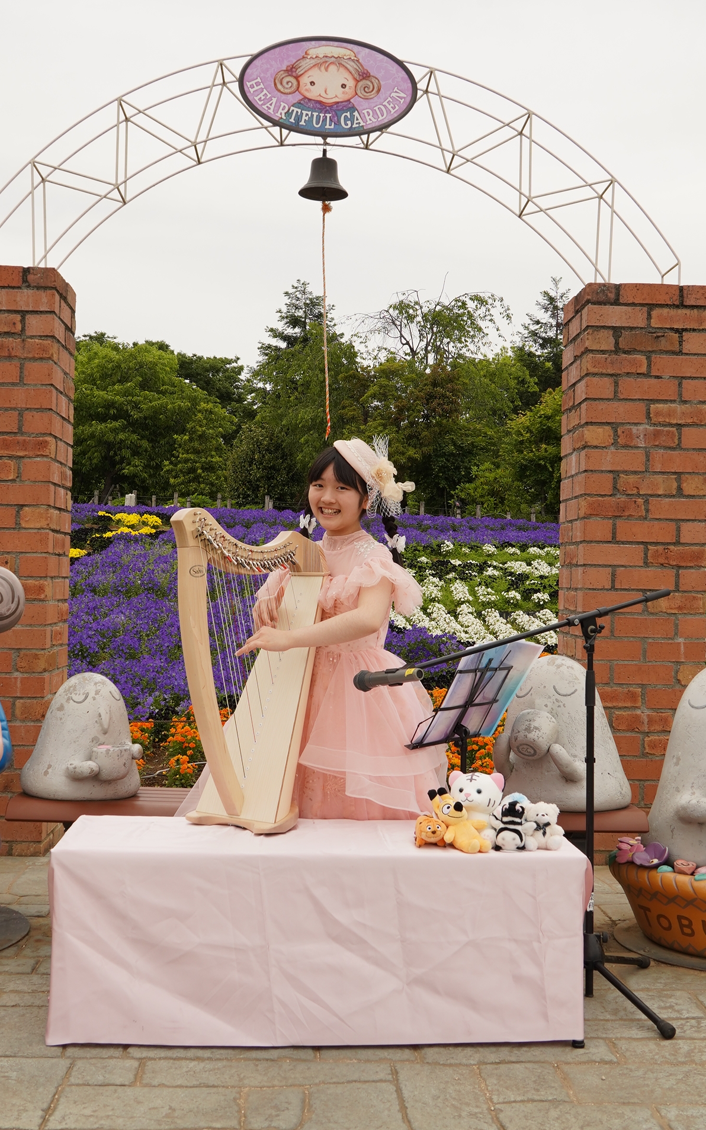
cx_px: 333
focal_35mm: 41
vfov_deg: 48.2
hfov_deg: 31.2
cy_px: 556
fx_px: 1263
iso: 250
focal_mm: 26
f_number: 9
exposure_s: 1/320
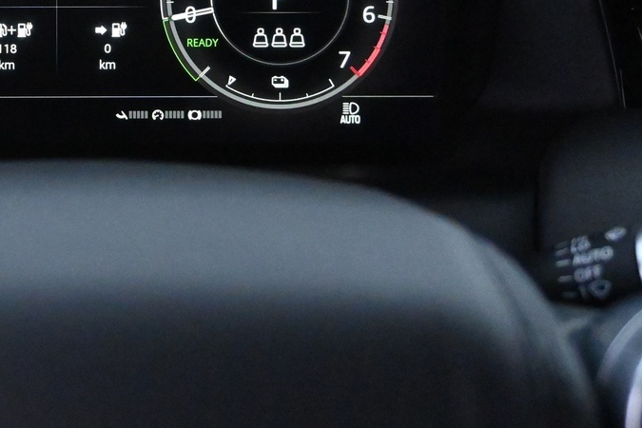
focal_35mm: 74
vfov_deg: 18.0
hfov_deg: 26.5
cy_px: 2
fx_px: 1316
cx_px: 63
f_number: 3.8
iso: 10000
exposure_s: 1/100
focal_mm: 20.5
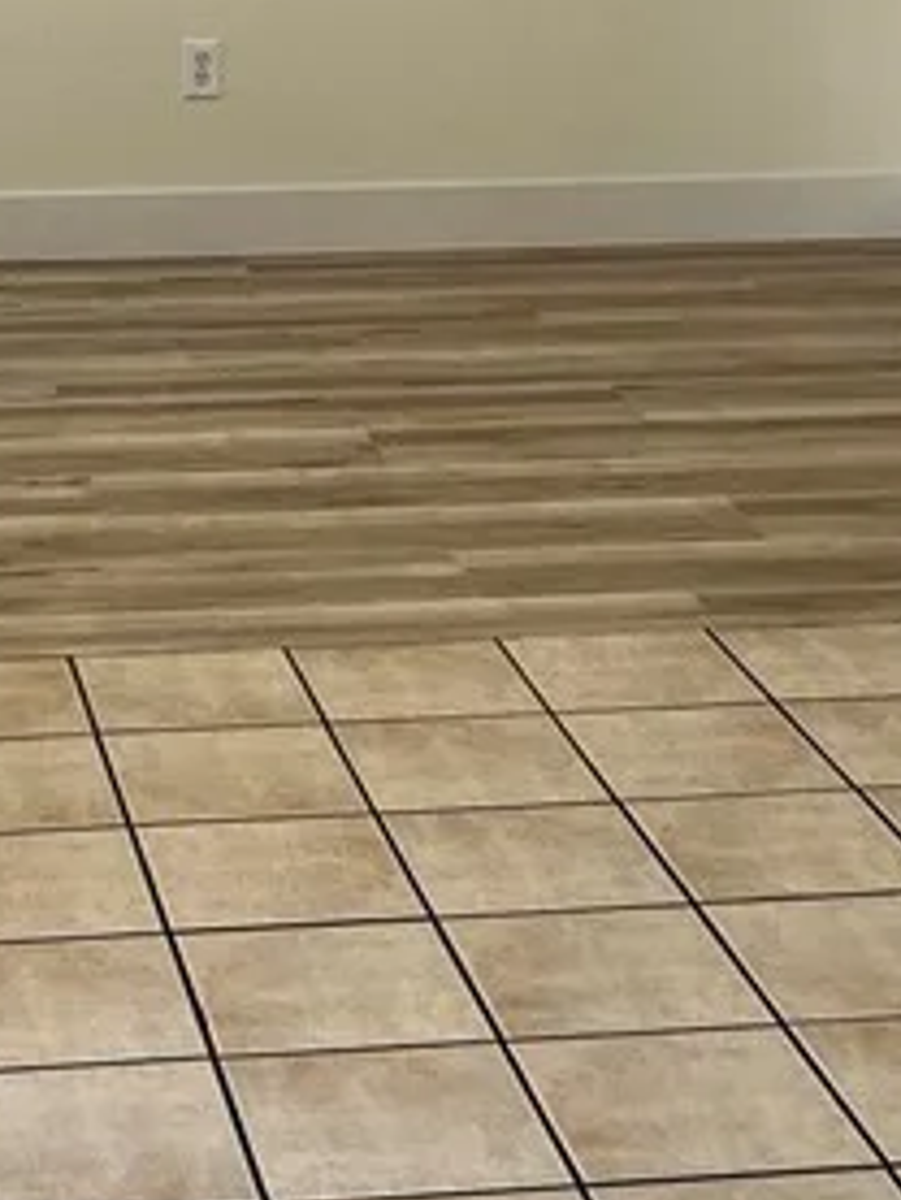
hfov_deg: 15.3
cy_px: 182
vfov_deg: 20.1
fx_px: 3329
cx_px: 126
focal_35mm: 96
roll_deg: -0.1
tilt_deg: -11.1
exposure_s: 1/120
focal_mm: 5.7
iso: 80
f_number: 1.5
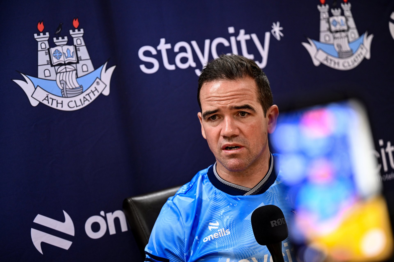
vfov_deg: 14.9
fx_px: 1007
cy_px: 131
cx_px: 197
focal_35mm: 92
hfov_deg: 22.1
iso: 1000
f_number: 2.8
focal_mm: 92
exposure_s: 1/250
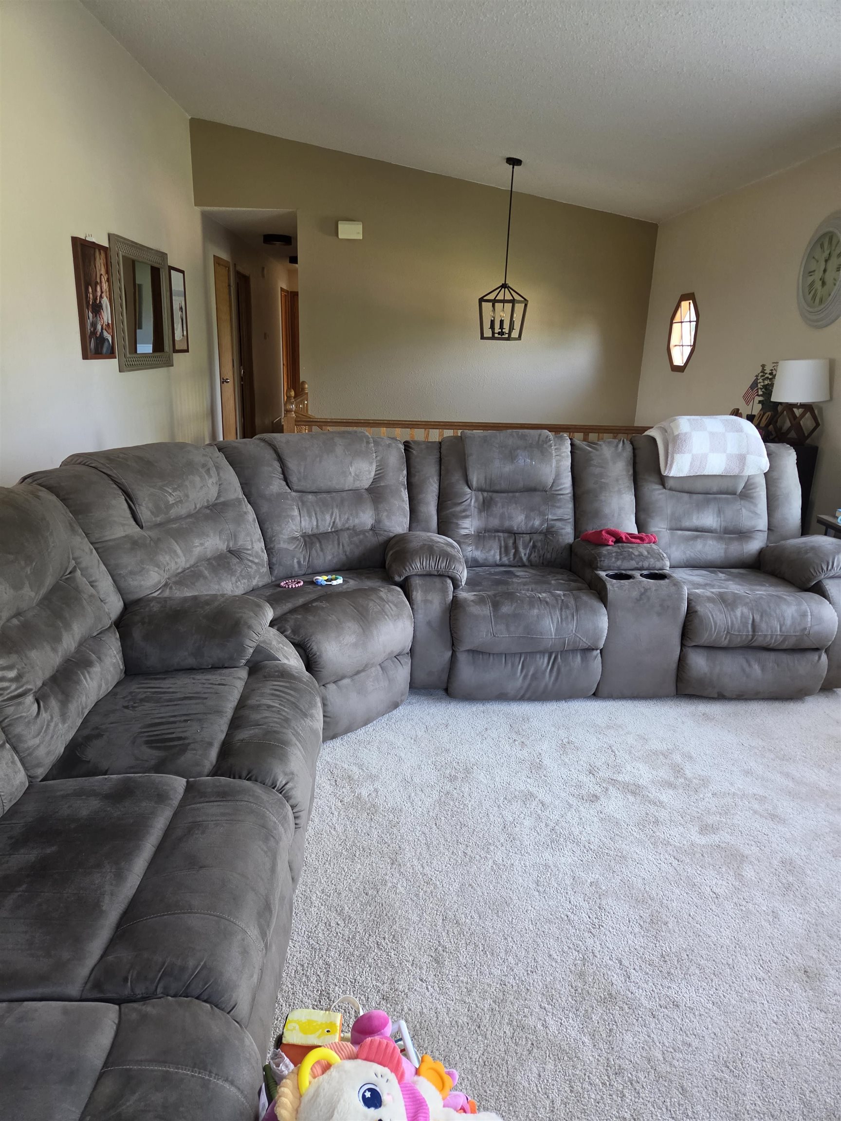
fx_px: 745
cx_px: 420
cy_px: 560
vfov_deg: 73.9
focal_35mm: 23
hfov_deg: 58.9
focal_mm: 5.4
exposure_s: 1/120
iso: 500
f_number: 1.8
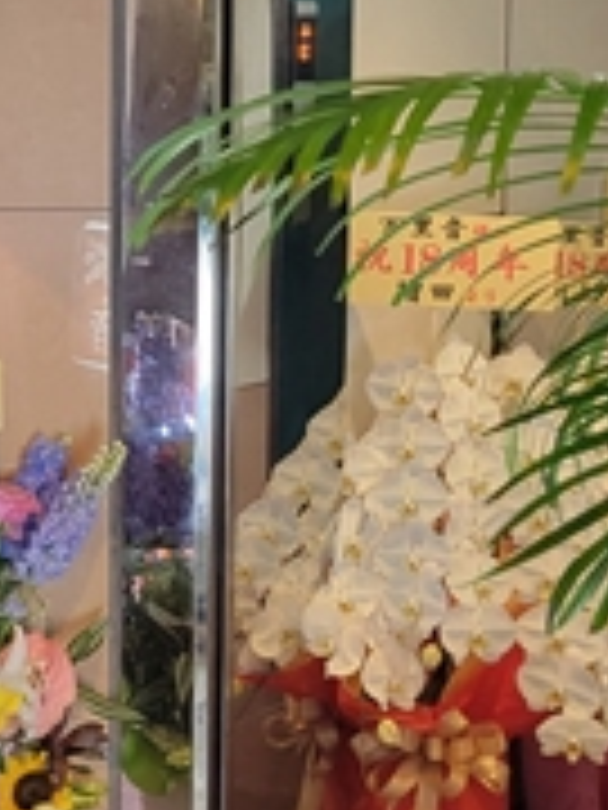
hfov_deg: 19.3
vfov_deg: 25.8
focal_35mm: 75
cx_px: 50
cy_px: 234
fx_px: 1756
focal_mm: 5.4
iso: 640
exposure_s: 1/24
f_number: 1.8
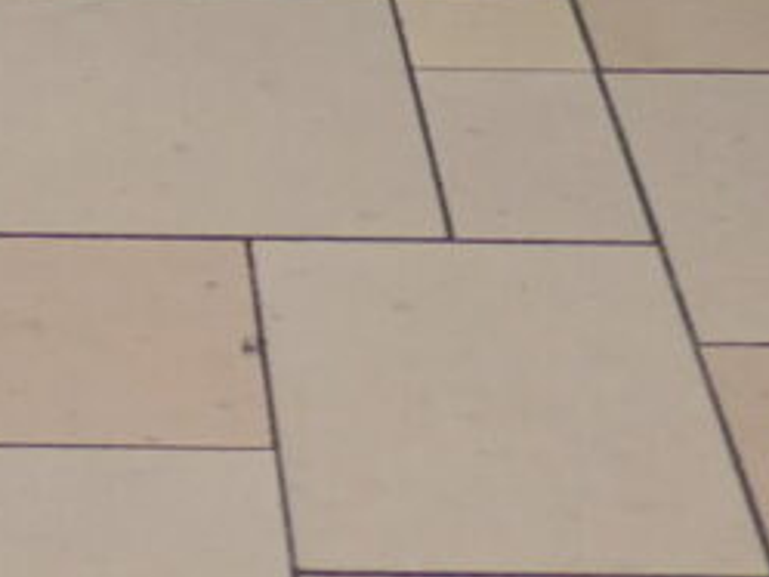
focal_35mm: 178
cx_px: -71
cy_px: -1373
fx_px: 3956
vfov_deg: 7.1
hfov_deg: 11.0
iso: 200
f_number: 1.4
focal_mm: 8.8
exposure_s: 1/60
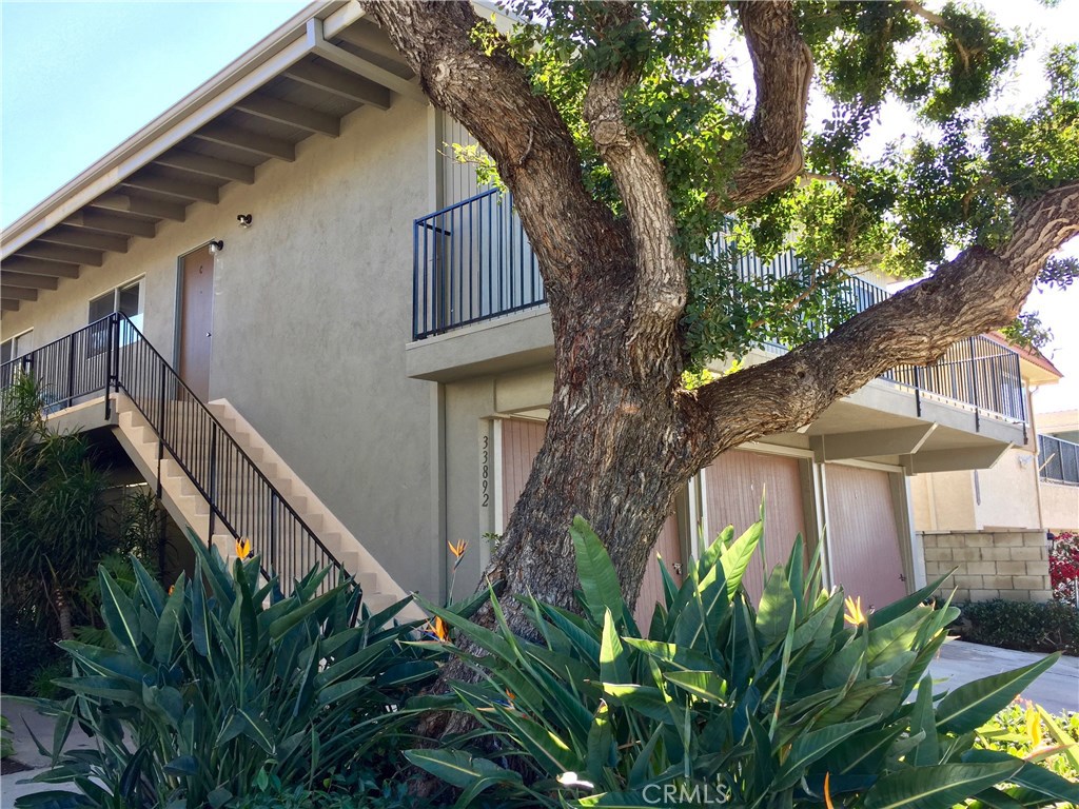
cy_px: 404
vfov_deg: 48.2
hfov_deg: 61.7
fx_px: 904
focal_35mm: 29
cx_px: 540
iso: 32
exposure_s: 1/166
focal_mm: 4.15
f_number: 2.2
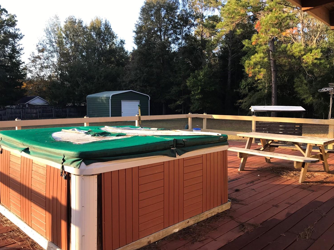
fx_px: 289
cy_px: 130
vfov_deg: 46.8
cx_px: 170
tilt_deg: -5.9
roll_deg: -0.3
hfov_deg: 60.0
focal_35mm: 30
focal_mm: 3.99
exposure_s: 1/247
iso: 20
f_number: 1.8
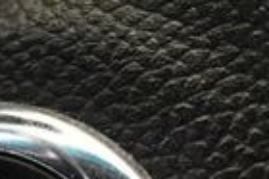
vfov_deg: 4.3
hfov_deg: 6.5
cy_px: 362
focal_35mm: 315
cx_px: -23
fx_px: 2351
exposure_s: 1/60
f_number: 5.3
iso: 6400
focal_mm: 46
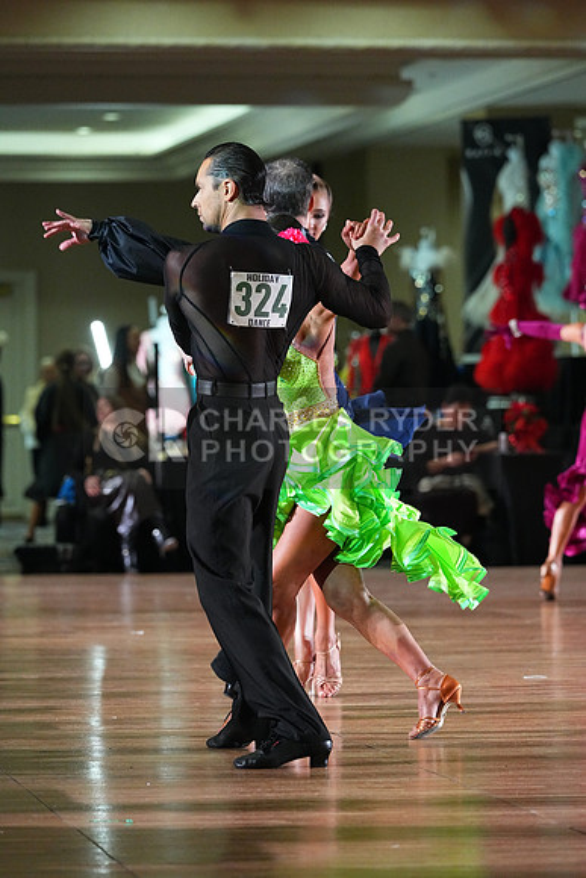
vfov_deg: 10.3
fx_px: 4880
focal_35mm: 200
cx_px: 293
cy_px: 439
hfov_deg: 6.9
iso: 8000
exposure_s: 1/400
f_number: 5
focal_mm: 200
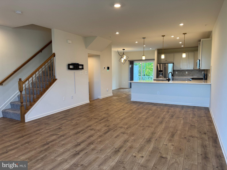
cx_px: 114
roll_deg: +0.6
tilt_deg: -5.6
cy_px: 85
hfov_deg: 71.6
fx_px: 157
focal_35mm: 24
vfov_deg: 56.8
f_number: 1.78
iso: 160
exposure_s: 1/120
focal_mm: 6.76
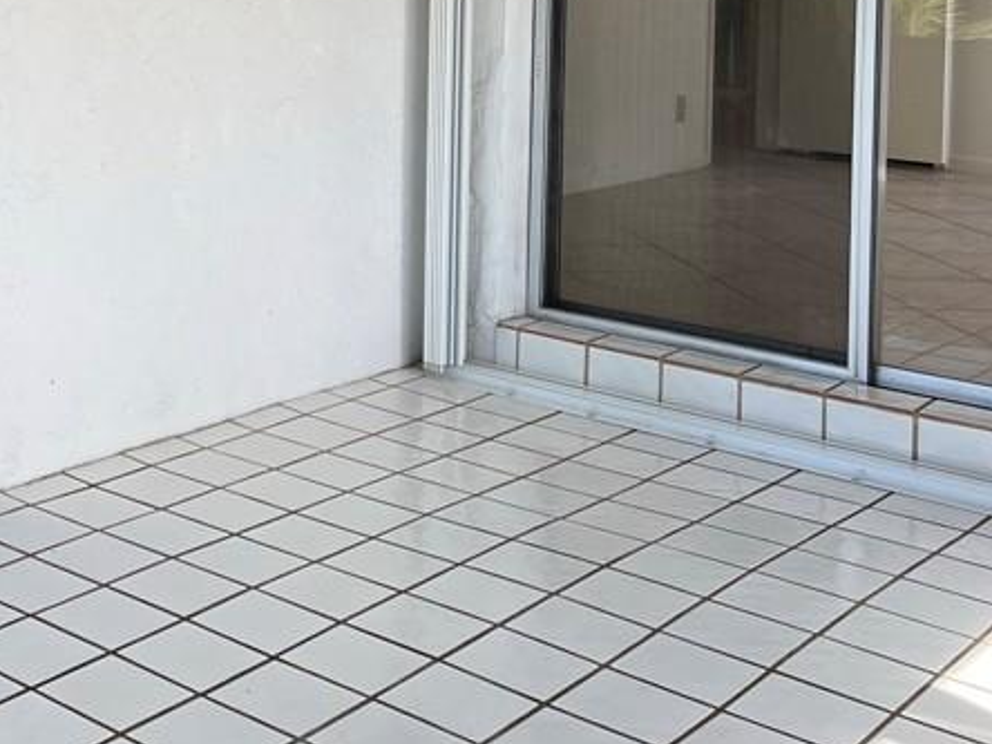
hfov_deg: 29.6
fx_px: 1719
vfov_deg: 23.2
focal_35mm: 60
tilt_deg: -1.2
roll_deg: -0.2
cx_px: -42
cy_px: -34
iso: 40
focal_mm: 5.7
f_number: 1.5
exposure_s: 1/121
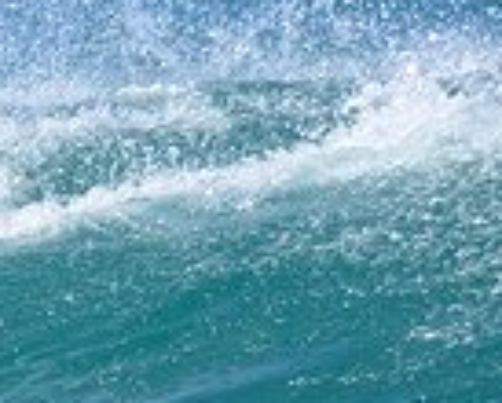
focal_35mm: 2972
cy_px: 192
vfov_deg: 0.5
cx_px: -469
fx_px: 44219
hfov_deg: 0.7
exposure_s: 1/2000
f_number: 11
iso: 1400
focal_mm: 750
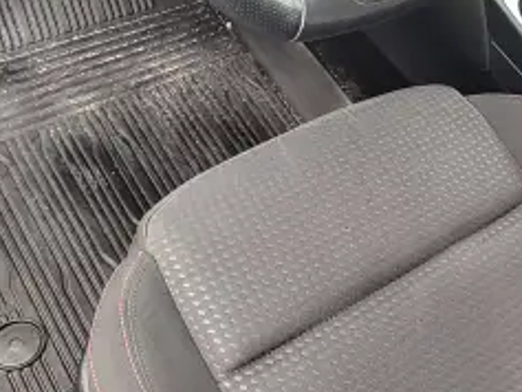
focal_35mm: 62
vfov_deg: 21.3
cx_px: 480
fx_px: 935
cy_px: -126
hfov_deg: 29.7
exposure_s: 1/100
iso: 113
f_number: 1.8
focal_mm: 5.56
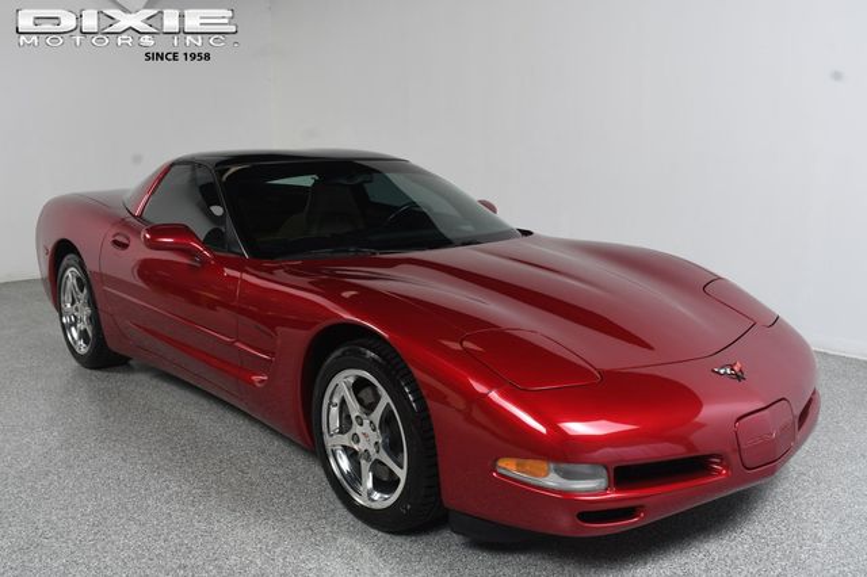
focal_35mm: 34
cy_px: 288
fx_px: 818
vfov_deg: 38.8
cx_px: 434
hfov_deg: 55.8
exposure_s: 1/160
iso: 100
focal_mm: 23
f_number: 9
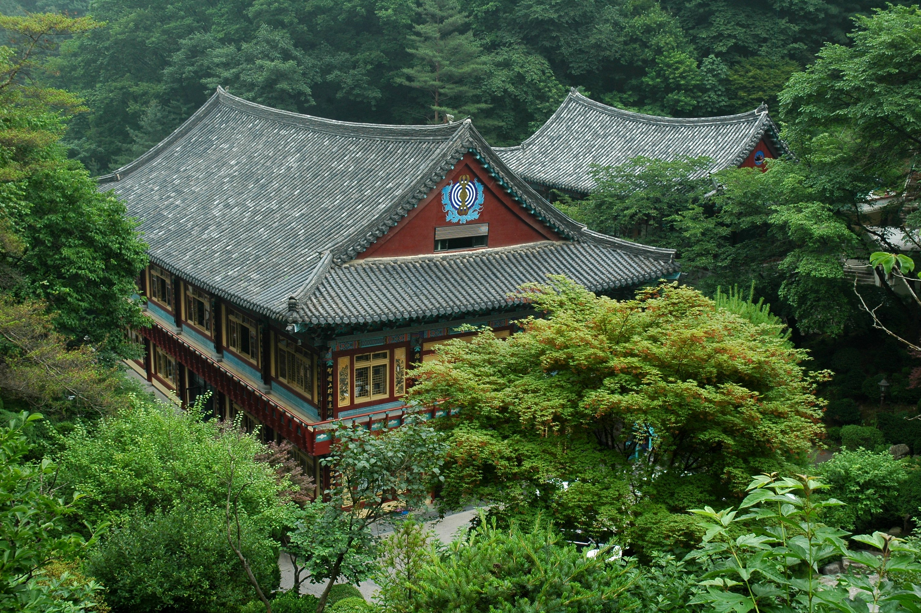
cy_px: 306
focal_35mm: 44
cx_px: 460
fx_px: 1112
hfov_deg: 45.0
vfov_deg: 30.8
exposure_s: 1/60
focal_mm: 29
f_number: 8
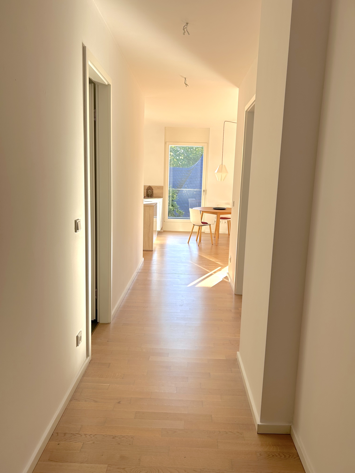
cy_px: 236
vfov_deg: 67.3
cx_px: 178
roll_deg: -1.8
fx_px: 356
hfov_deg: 53.1
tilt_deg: -9.4
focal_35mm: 26
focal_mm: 5.7
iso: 32
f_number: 1.5
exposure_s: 1/143
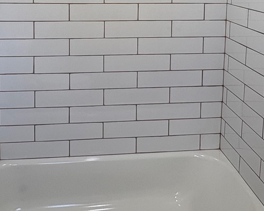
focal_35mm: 44
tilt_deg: -4.1
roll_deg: -0.8
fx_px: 344
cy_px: -3
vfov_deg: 31.4
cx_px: 118
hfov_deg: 41.9
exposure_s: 1/120
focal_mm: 2.22
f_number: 2.2
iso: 50
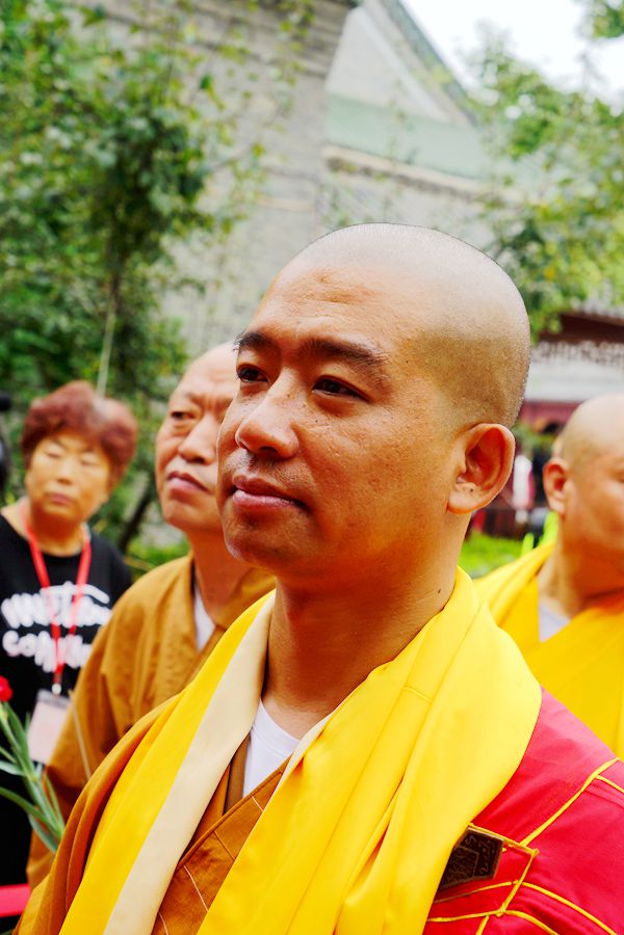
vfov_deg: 28.8
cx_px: 312
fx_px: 1820
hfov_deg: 19.5
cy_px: 468
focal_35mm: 70
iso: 200
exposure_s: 1/125
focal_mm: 70
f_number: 9
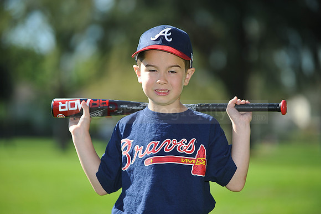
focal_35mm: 200
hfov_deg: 10.3
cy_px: 107
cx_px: 160
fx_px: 1782
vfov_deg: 6.9
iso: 200
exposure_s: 1/1000
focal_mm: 200
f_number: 4
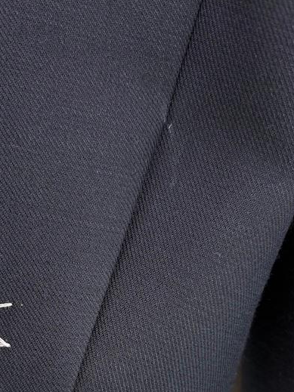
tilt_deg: -15.6
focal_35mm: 49
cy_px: 342
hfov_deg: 29.5
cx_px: 107
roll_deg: +4.4
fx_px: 555
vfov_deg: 36.8
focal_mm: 5.96
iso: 64
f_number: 1.6
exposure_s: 1/50
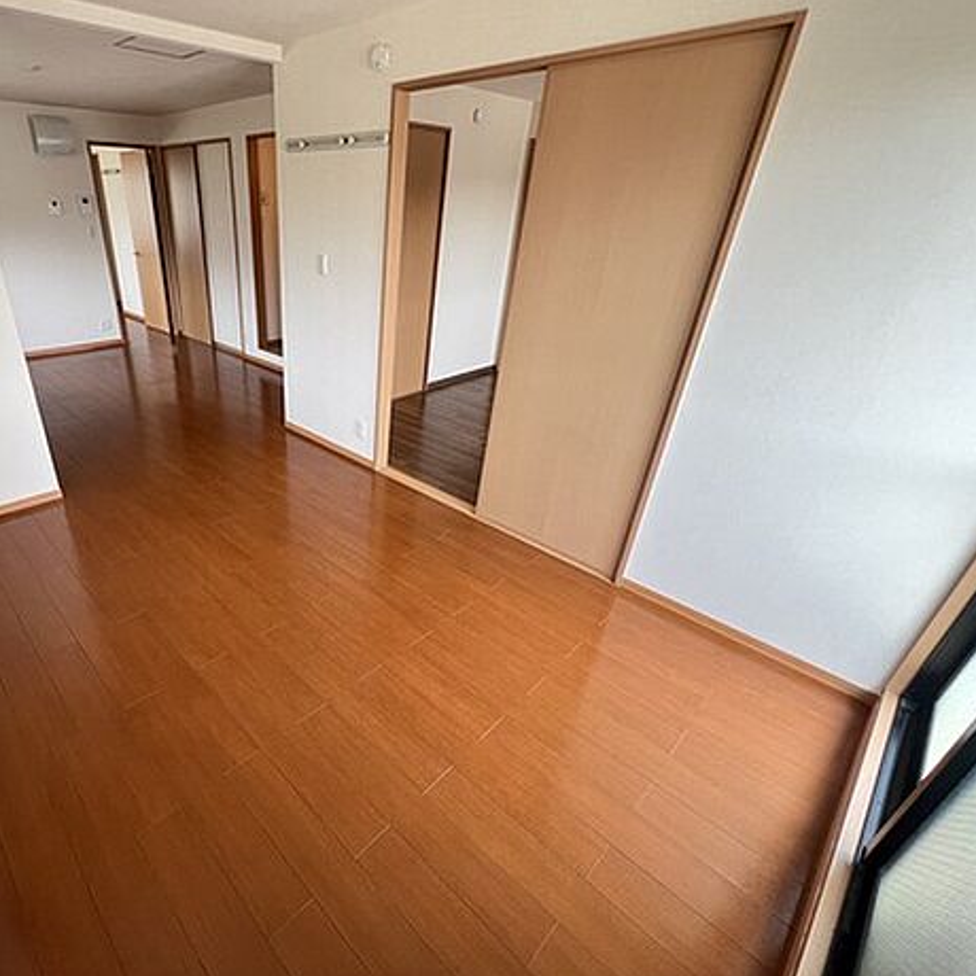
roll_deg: -0.7
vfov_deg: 87.4
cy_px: 492
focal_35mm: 16
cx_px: 337
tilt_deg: -29.3
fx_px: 510
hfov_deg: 84.8
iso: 100
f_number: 1.8
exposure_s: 1/99
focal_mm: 1.57
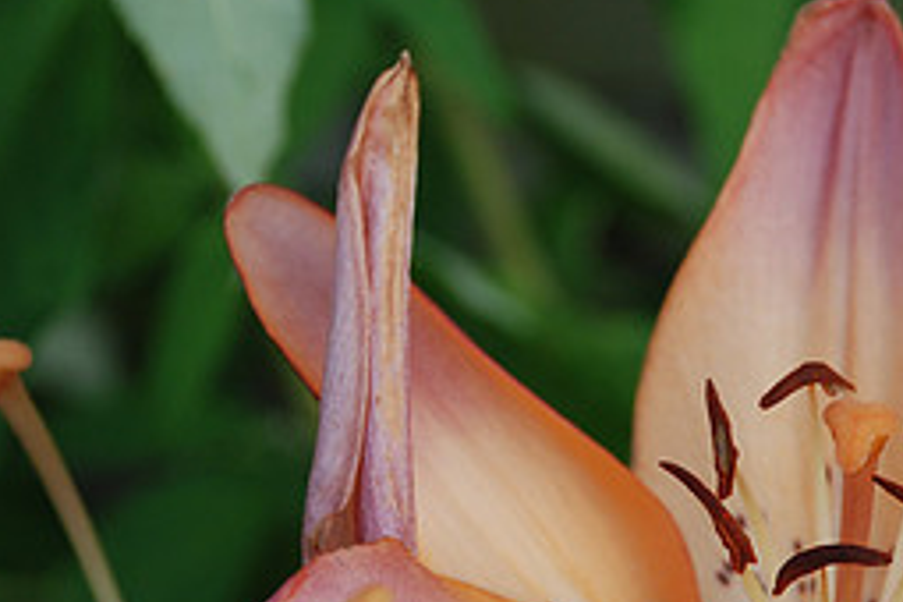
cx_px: 779
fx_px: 4966
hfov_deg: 10.3
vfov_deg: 6.9
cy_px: 492
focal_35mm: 198
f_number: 5.3
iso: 200
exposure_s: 1/160
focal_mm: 58
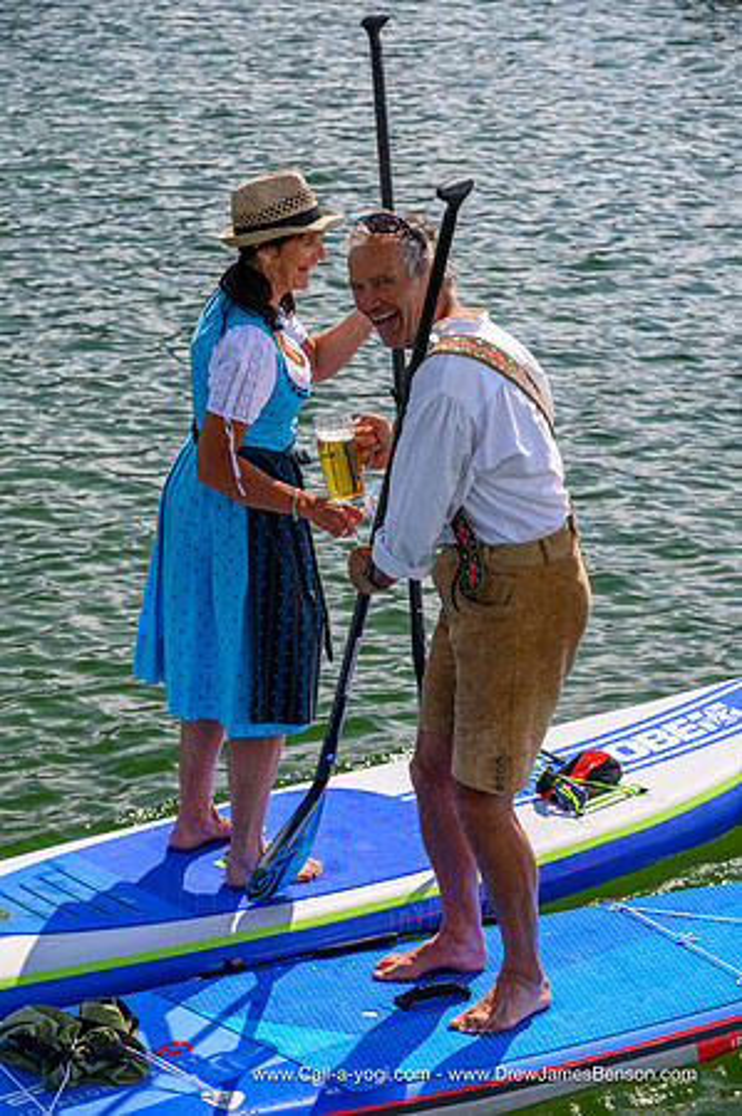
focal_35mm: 130
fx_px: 4028
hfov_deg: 10.5
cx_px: 371
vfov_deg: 15.8
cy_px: 558
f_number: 7.1
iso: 200
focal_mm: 130
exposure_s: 1/200
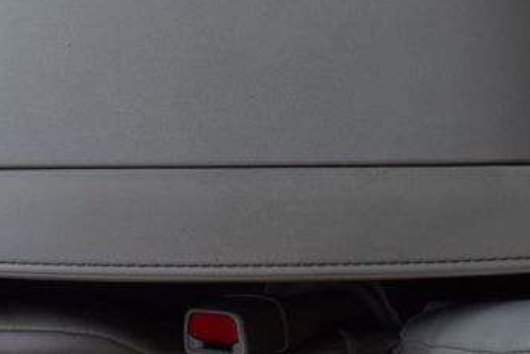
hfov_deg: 38.8
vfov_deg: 26.0
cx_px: 233
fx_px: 751
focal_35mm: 51
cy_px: 74
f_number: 6.3
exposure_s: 1/20
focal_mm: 18
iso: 400
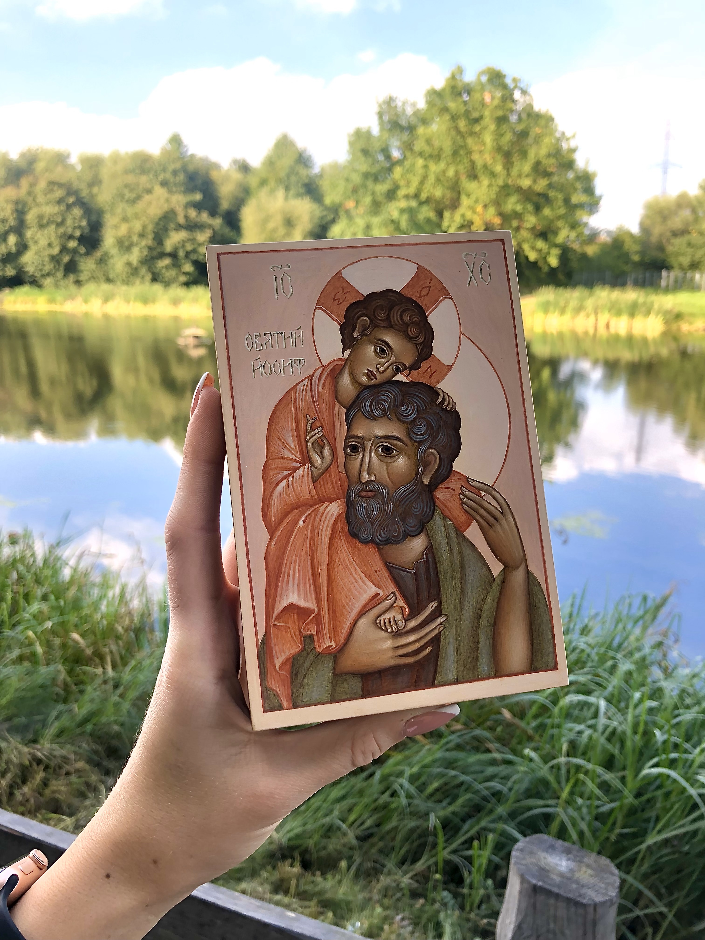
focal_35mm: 28
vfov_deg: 63.4
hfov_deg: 49.7
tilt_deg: -12.5
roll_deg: -0.6
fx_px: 760
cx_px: 352
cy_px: 470
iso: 20
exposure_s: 1/149
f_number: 1.8
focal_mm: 3.99
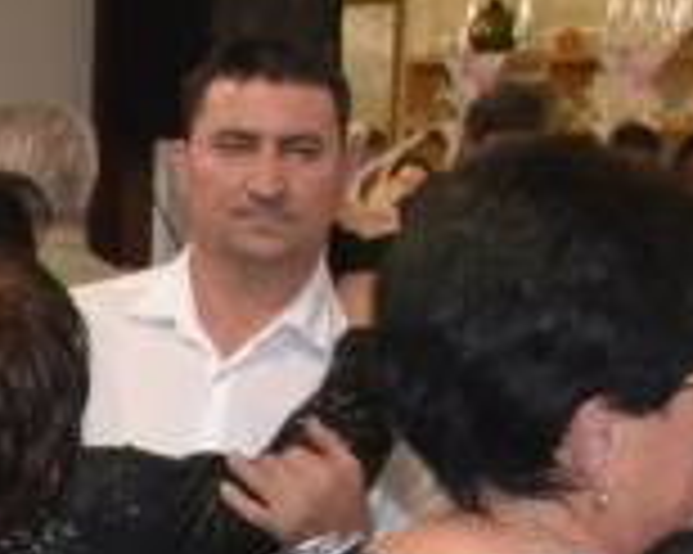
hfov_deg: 13.3
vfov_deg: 11.2
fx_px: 2706
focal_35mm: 132
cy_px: 867
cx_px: -508
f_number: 3.5
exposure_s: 1/60
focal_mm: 18
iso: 2200
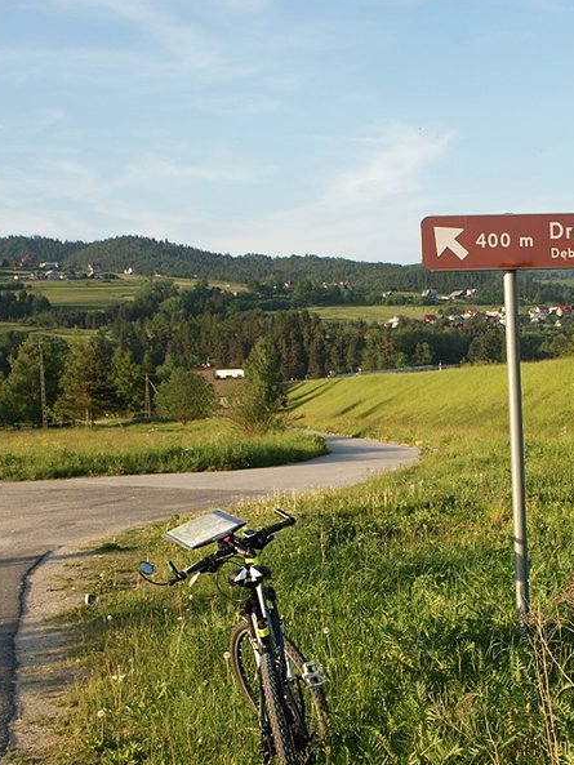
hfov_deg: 25.4
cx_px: 421
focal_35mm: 57
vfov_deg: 33.8
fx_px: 1260
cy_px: 381
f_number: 8
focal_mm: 26
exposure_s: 1/100
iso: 100
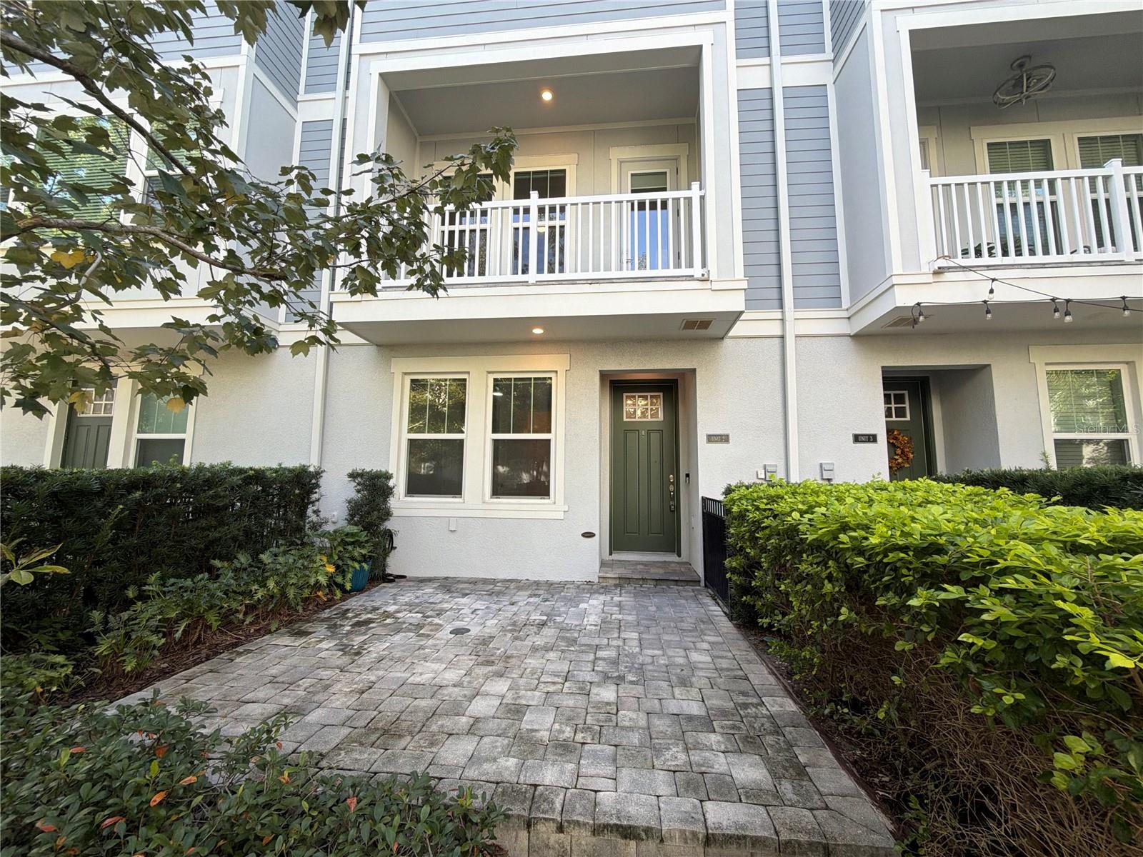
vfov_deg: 85.7
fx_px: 462
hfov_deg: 102.1
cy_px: 428
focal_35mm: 14
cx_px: 572
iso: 40
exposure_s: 1/131
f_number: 2.2
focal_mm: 2.22
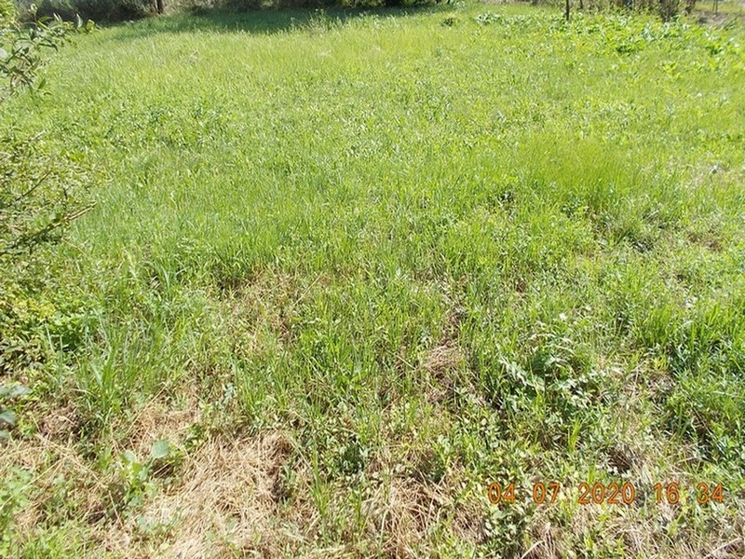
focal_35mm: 26
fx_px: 560
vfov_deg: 53.1
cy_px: 280
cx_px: 372
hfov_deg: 67.3
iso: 80
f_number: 3.2
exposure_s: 1/400
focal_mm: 4.6
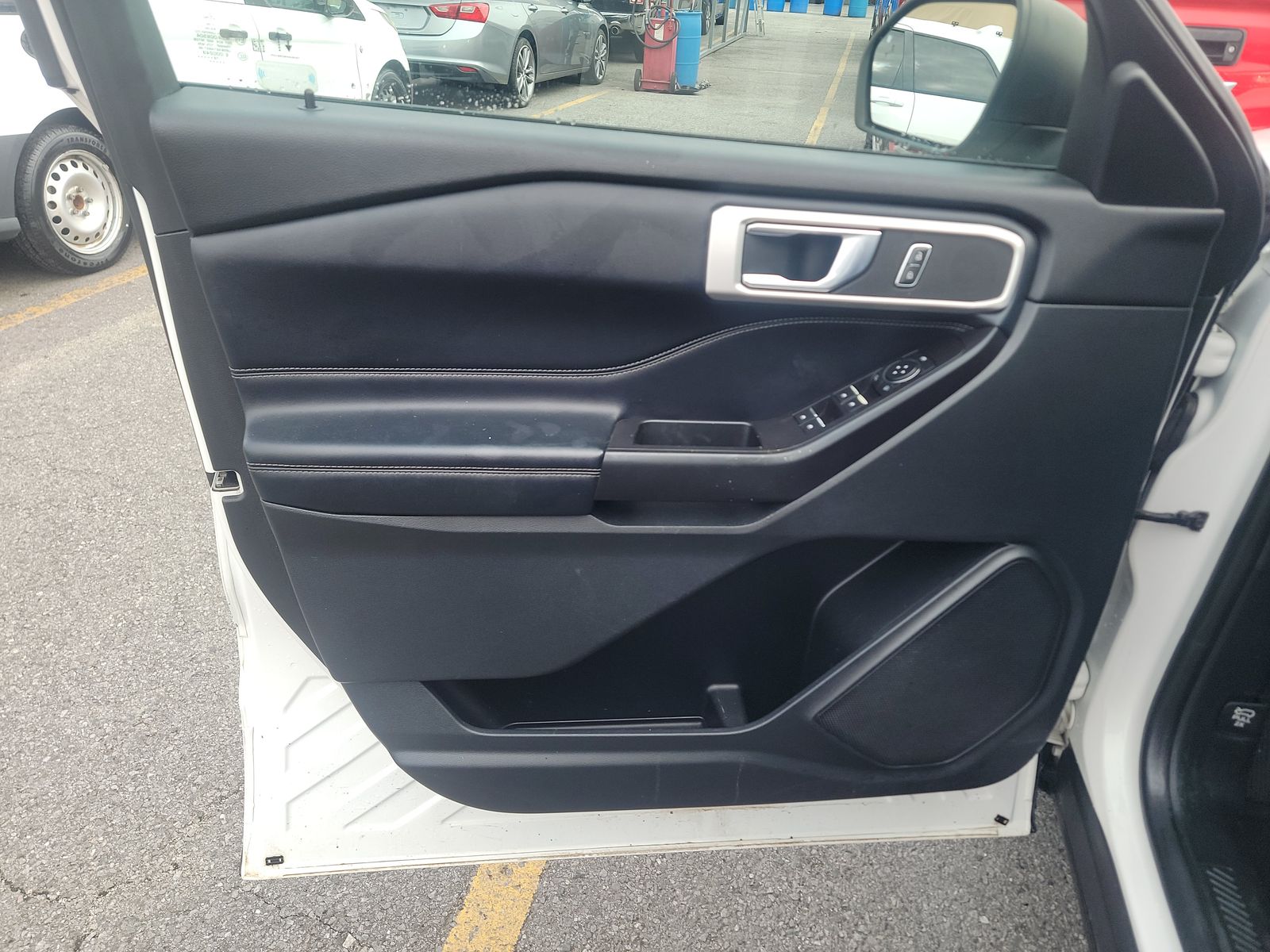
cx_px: 635
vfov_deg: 56.8
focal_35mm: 24
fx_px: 881
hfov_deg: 71.6
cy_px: 476
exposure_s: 1/119
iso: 60
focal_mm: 6.7
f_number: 1.8
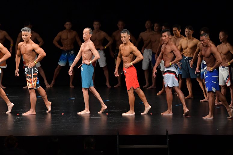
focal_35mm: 174
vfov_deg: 7.9
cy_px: 78
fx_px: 1126
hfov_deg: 11.8
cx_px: 116
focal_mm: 116
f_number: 5.6
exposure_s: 1/400
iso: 3200
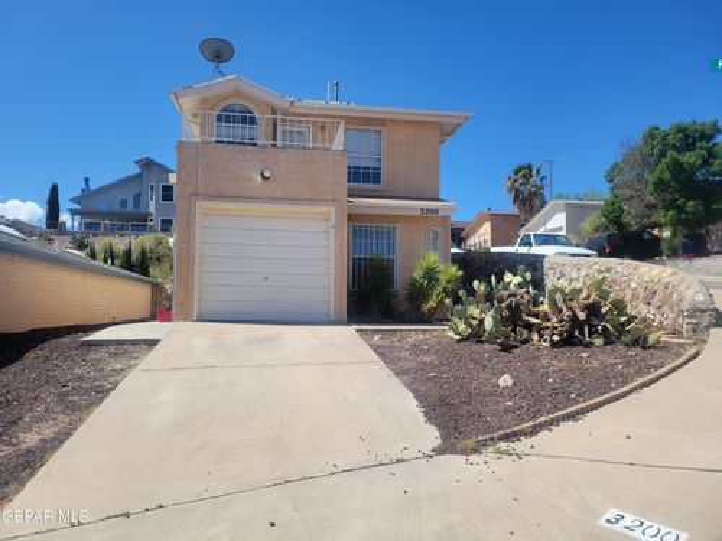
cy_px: 270
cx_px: 361
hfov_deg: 67.3
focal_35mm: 26
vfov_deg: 53.1
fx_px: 542
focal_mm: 5.4
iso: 40
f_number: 1.8
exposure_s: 1/2790
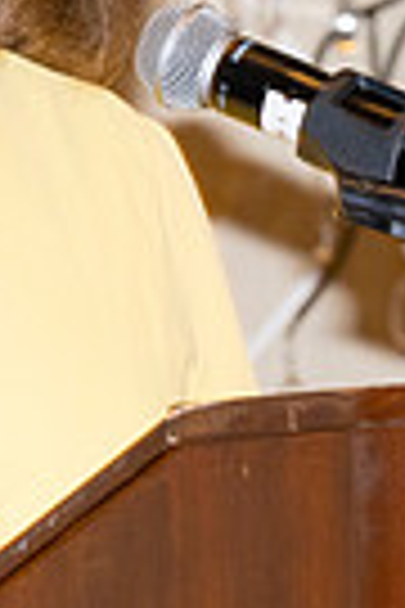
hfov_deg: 2.3
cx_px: 119
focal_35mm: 601
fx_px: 10141
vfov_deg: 3.4
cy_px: 113
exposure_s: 1/100
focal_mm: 120
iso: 1000
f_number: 5.6
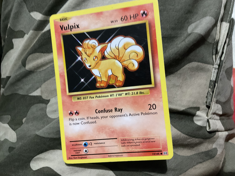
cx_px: 118
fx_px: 197
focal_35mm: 29
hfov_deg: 61.7
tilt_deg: -81.4
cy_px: 88
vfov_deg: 48.2
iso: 500
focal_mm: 3
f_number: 1.8
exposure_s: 1/30
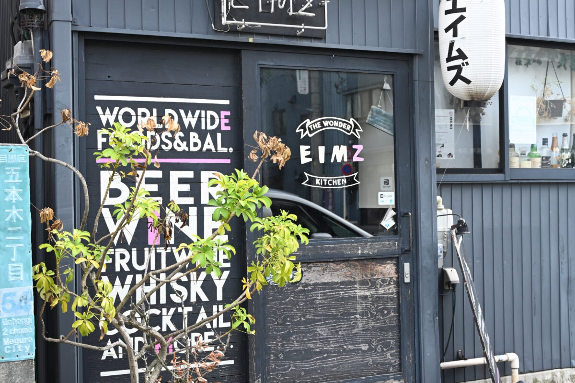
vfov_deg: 39.4
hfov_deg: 56.5
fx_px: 535
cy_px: 192
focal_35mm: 34
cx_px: 288
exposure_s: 1/250
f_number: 4
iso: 220
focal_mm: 33.5
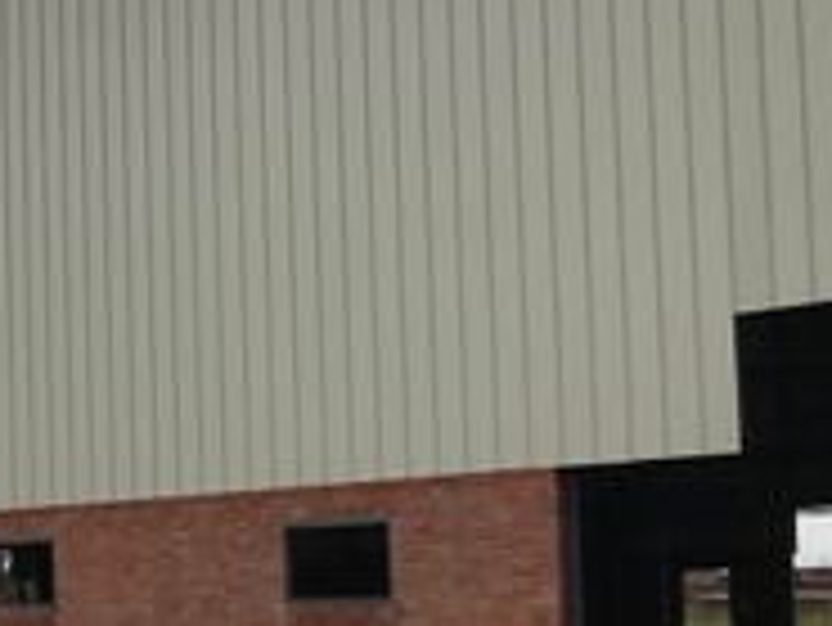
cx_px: -290
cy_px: 500
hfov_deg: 18.0
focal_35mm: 101
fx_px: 2429
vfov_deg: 14.6
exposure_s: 1/3300
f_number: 1.8
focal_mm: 3.99
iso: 20
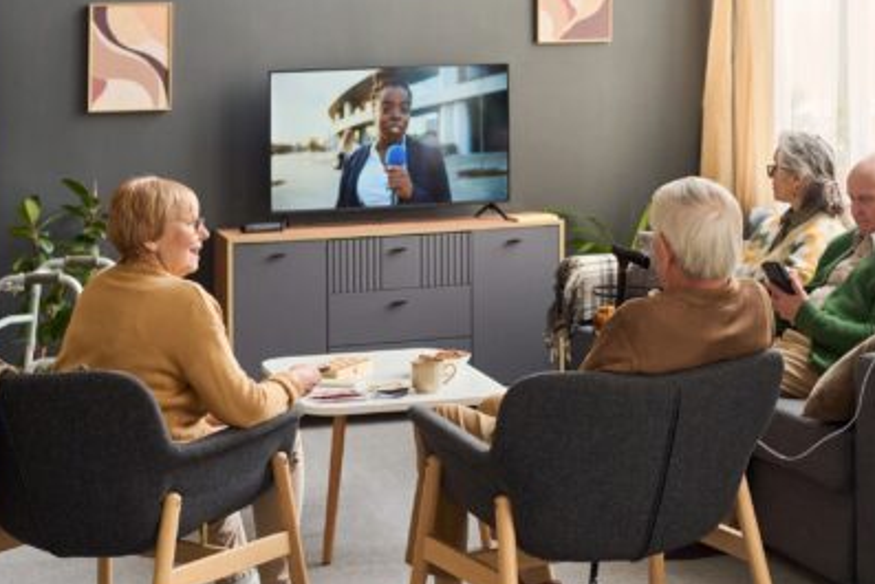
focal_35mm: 73
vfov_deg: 18.7
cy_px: 343
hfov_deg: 27.7
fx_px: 1775
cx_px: 494
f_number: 3.5
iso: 800
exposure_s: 1/160
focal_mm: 58
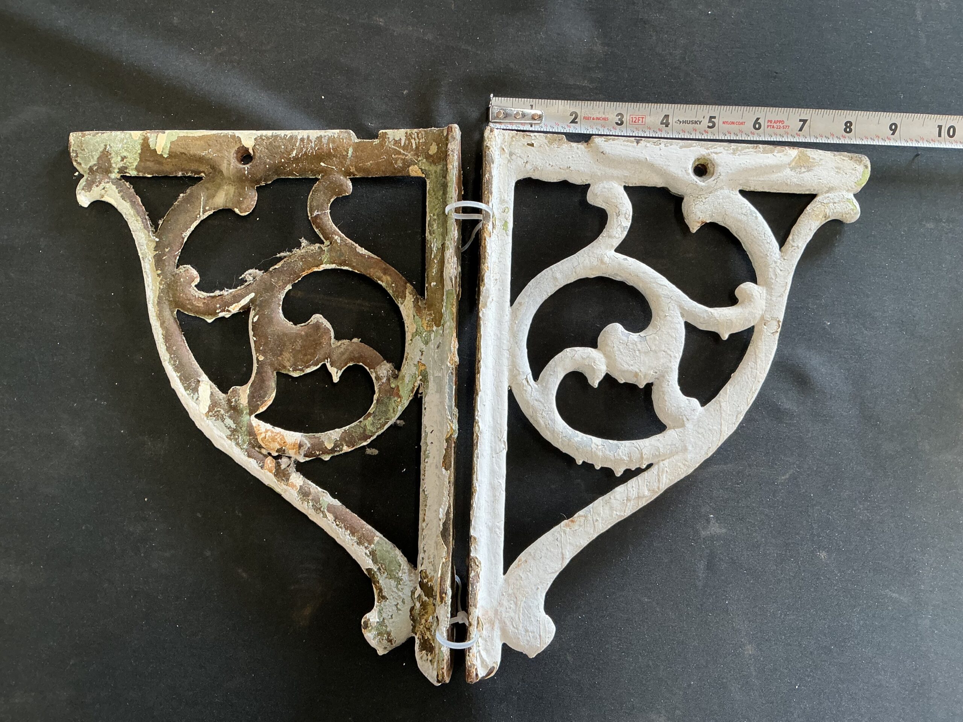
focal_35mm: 29
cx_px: 482
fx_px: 807
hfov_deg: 61.7
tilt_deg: -81.6
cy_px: 361
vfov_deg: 48.2
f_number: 1.8
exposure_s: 1/60
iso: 50
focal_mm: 3
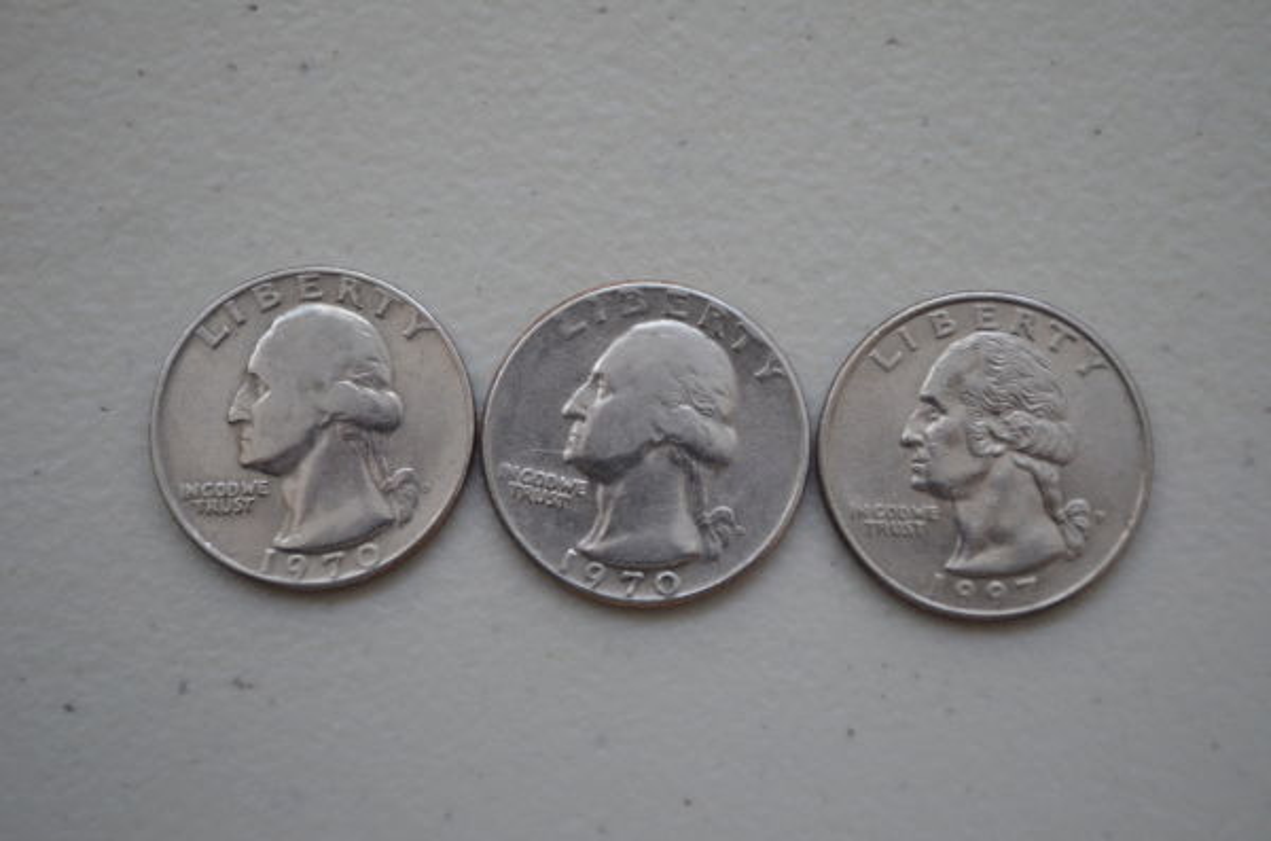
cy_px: 420
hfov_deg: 35.1
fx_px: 2008
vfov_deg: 23.7
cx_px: 636
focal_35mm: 57
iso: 1600
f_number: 5
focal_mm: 38
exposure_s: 1/40
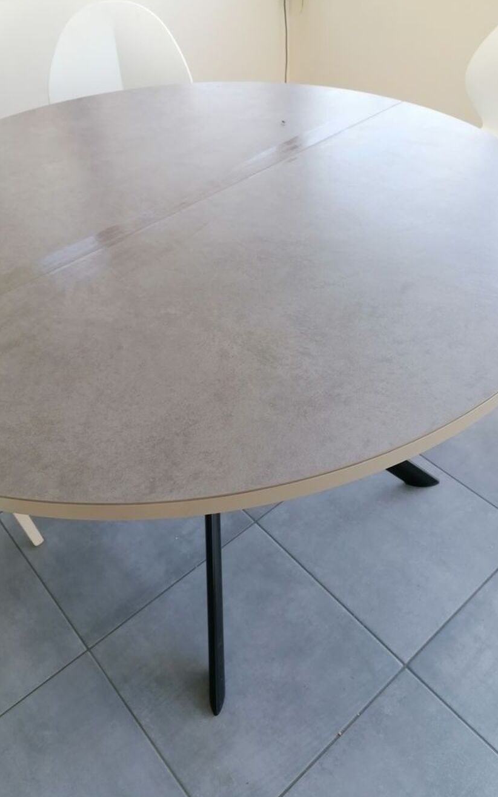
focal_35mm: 29
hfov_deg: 43.1
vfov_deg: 64.6
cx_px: 264
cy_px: 401
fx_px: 630
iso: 50
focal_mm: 4.75
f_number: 1.8
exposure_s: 1/50
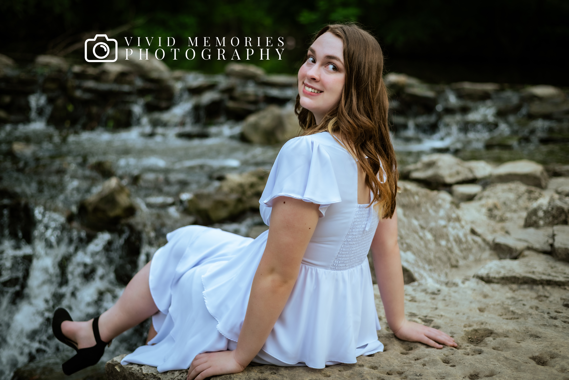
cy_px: 190
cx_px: 284
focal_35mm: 50
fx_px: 791
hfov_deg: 39.6
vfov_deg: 27.0
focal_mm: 50
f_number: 2.2
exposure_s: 1/250
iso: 110
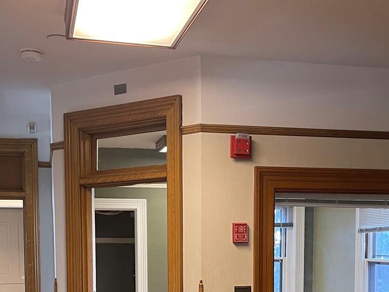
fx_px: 618
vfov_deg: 25.3
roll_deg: +0.0
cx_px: 213
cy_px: 293
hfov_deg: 34.9
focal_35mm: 55
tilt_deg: -4.8
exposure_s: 1/60
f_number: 1.6
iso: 200
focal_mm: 5.1
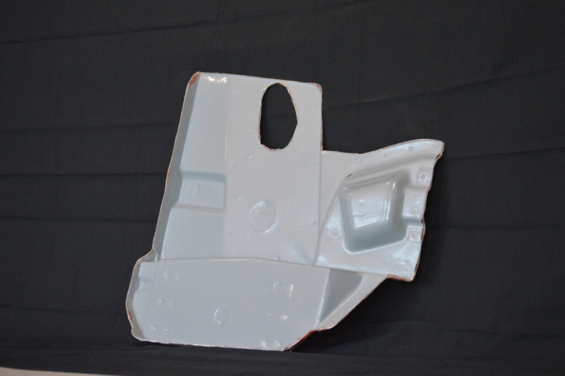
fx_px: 1411
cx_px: 282
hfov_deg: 22.6
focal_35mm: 90
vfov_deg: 15.2
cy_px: 188
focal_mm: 60
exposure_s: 1/125
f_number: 4
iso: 1600
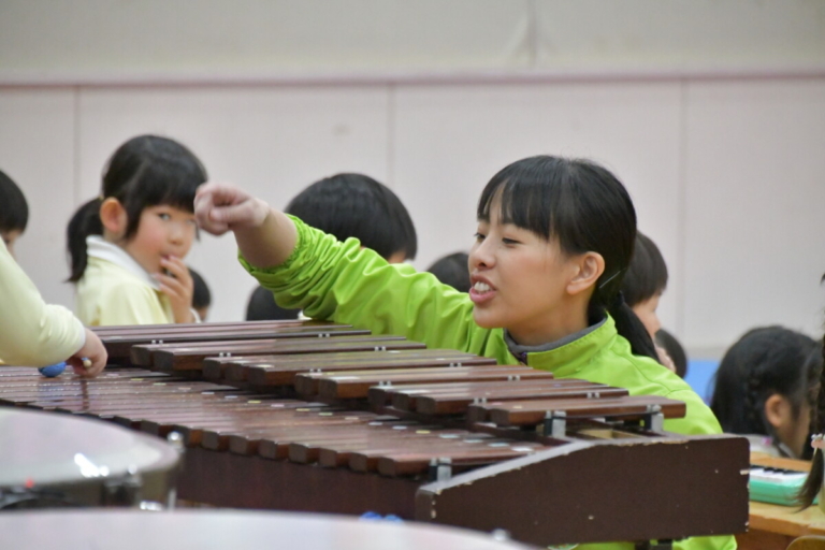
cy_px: 275
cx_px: 412
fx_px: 5500
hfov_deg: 8.6
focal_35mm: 240
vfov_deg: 5.7
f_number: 6
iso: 12800
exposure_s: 1/250
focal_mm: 160
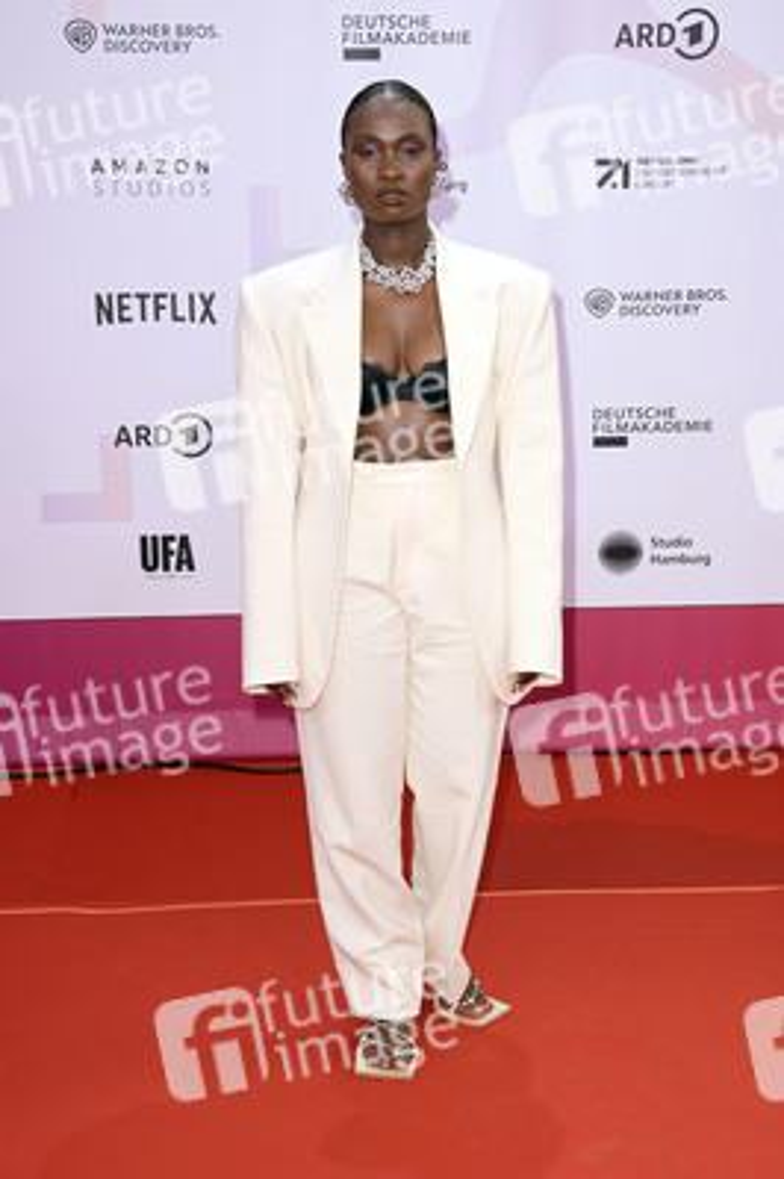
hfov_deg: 26.9
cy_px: 590
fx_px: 1636
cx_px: 392
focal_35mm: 50
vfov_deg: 39.6
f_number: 5.6
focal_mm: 50
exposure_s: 1/250
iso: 400
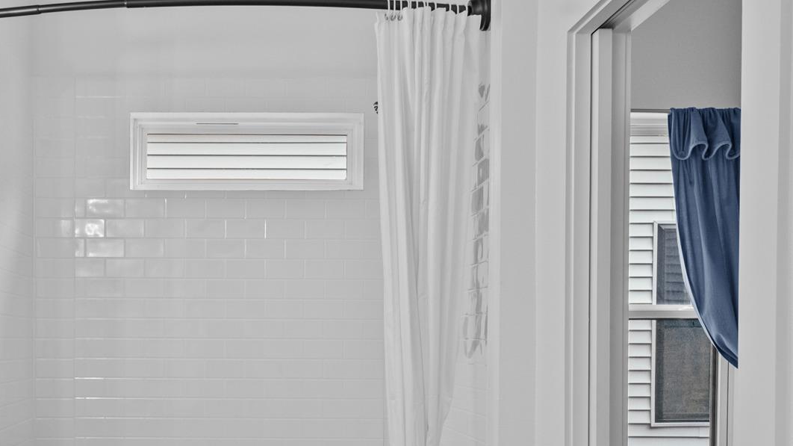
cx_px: 241
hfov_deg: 52.6
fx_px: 778
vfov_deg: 31.1
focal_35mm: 37
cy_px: 366
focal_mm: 10
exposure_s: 1/10
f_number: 6.4
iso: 400
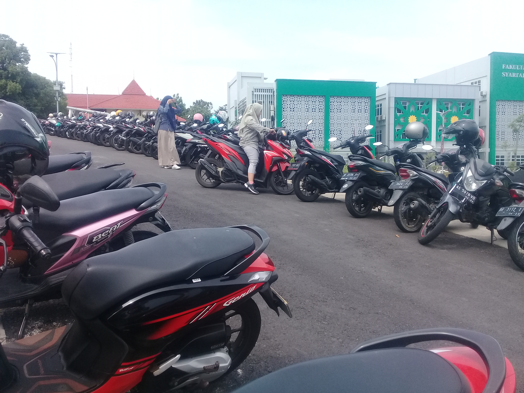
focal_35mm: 31
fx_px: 469
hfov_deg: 58.4
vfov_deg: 45.4
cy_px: 196
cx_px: 262
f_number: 2.2
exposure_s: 1/646
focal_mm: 3.3
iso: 50
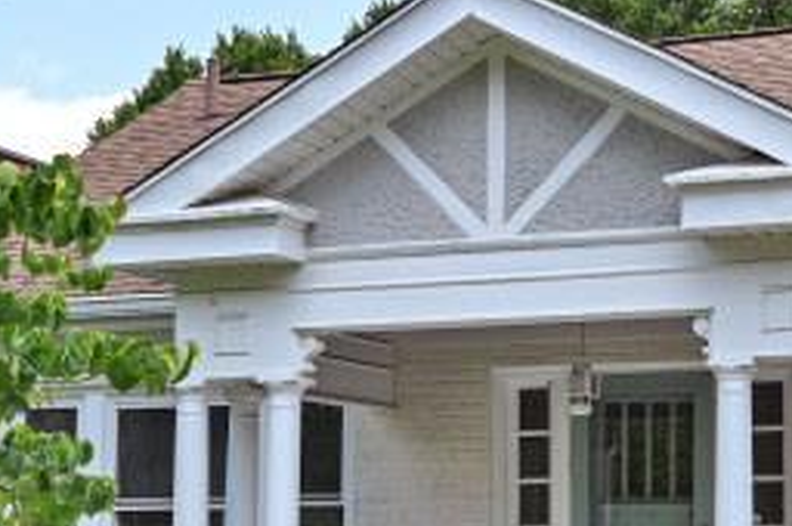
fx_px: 1934
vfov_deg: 15.4
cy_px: 442
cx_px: 603
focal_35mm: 88
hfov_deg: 22.9
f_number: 5.6
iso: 100
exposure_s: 1/250
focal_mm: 15
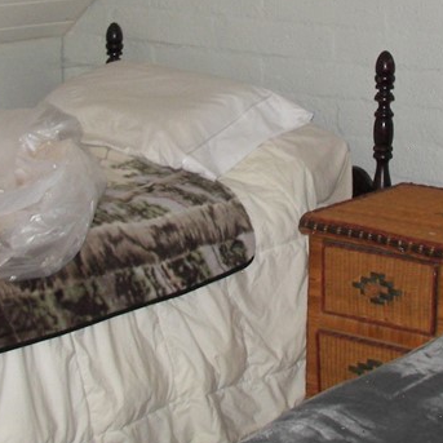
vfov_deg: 18.2
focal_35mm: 95
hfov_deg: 18.3
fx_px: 1375
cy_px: 130
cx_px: 211
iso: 100
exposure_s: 1/30
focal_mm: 6
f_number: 2.8
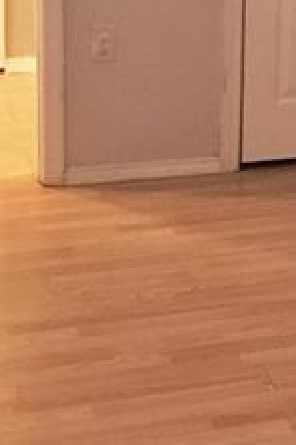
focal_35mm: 105
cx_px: 546
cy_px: -20
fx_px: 1297
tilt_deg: -8.5
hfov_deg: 11.9
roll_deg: -3.6
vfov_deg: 18.8
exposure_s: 1/15
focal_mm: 4.15
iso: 250
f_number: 2.2
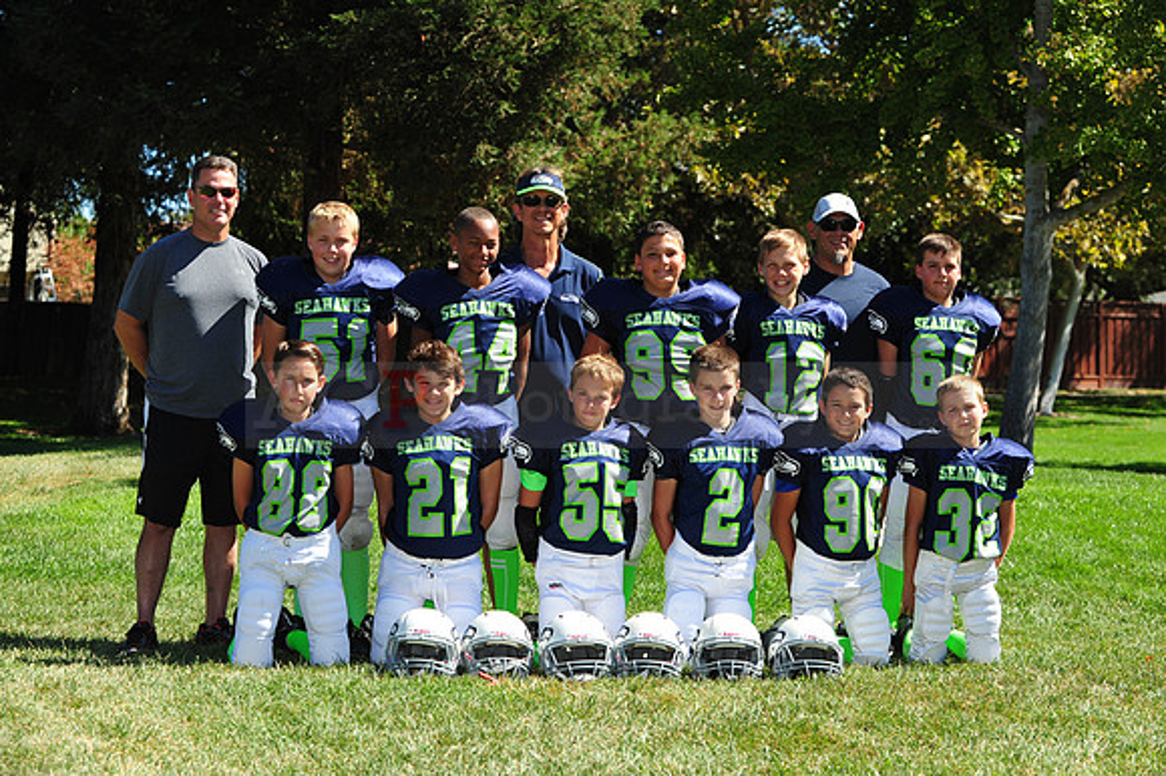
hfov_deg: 25.4
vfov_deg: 17.0
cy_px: 388
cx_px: 583
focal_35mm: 80
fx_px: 2590
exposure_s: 1/1000
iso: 400
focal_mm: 80
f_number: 6.3
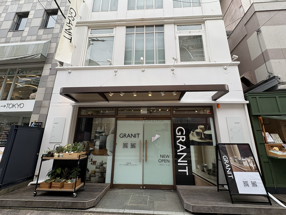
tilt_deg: +15.6
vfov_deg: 81.7
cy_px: 107
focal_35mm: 15
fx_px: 124
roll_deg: +0.9
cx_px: 147
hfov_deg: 98.1
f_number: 2.2
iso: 40
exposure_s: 1/249
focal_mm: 2.22
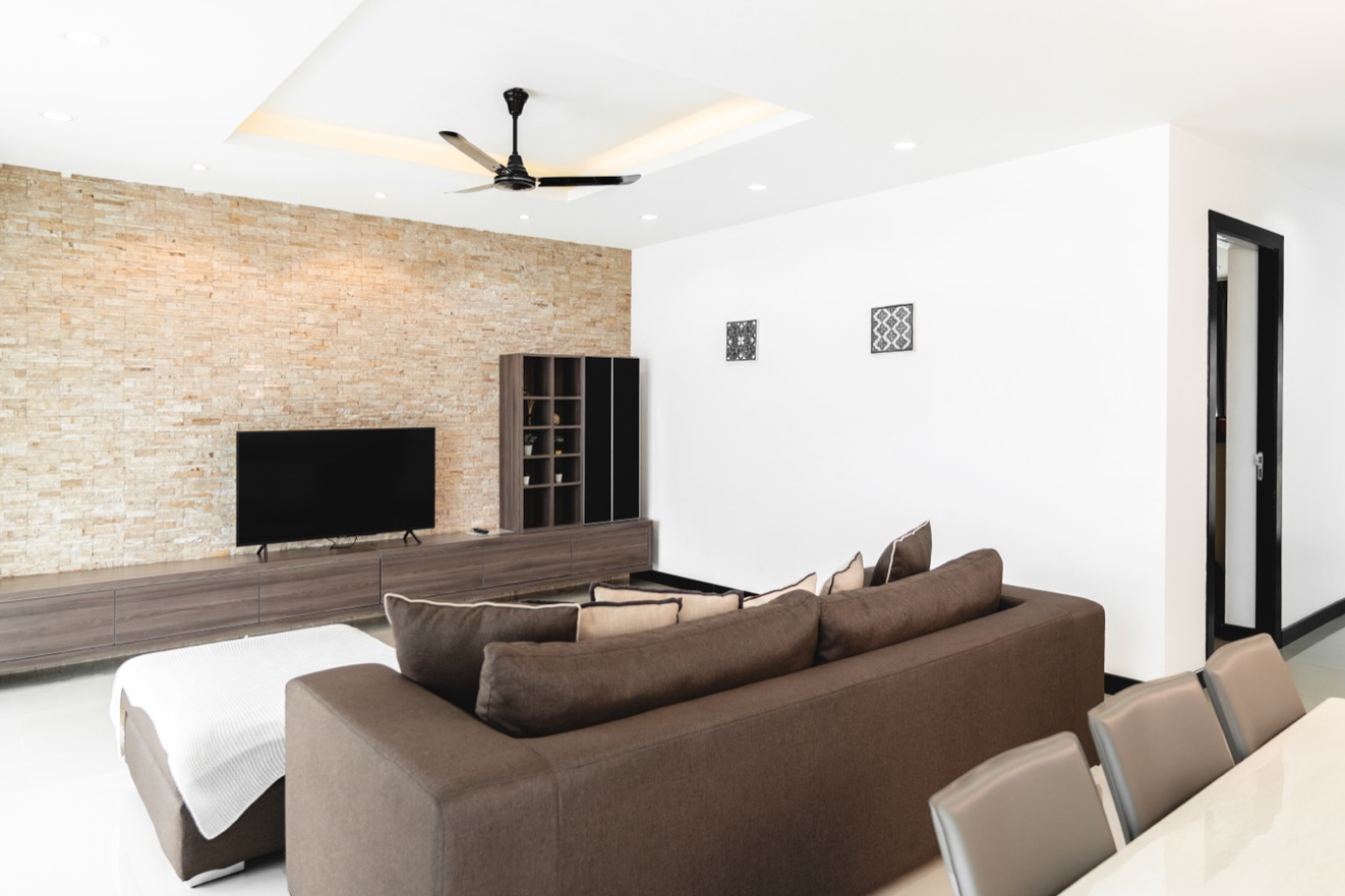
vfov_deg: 67.4
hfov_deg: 90.0
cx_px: 650
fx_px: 672
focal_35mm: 18
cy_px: 460
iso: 800
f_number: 2.8
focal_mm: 17
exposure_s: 1/80
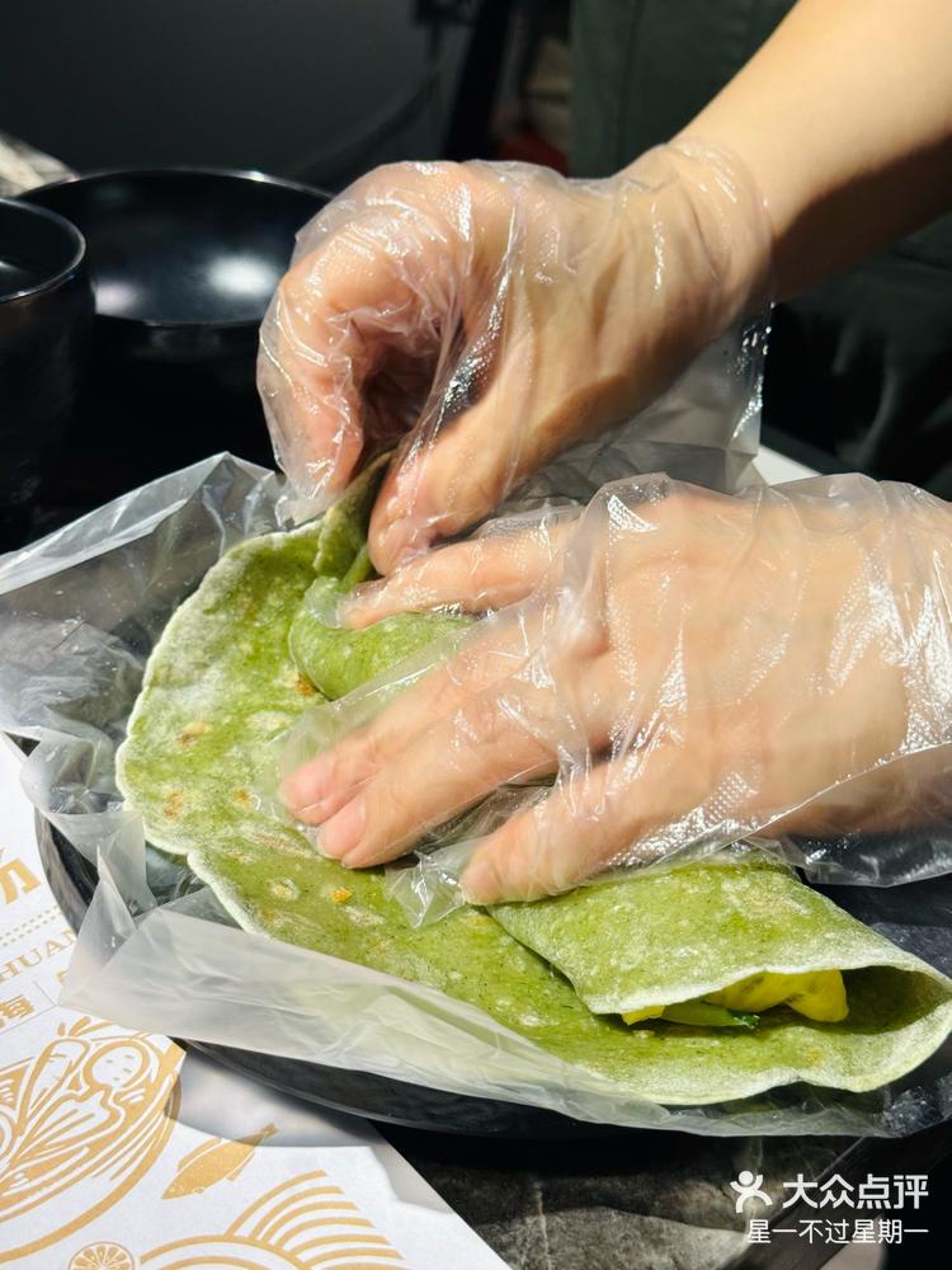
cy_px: 635
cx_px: 476
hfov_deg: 30.3
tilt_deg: -33.5
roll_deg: -5.0
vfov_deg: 39.7
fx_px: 1760
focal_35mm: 48
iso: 50
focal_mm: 6.86
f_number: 1.78
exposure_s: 1/50
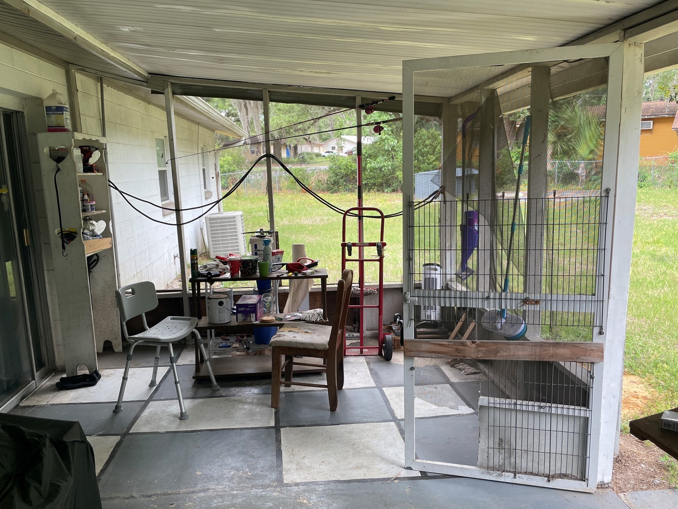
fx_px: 529
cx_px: 340
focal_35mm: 27
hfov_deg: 65.3
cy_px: 258
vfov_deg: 51.4
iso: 40
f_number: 1.6
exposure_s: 1/121
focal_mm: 4.2
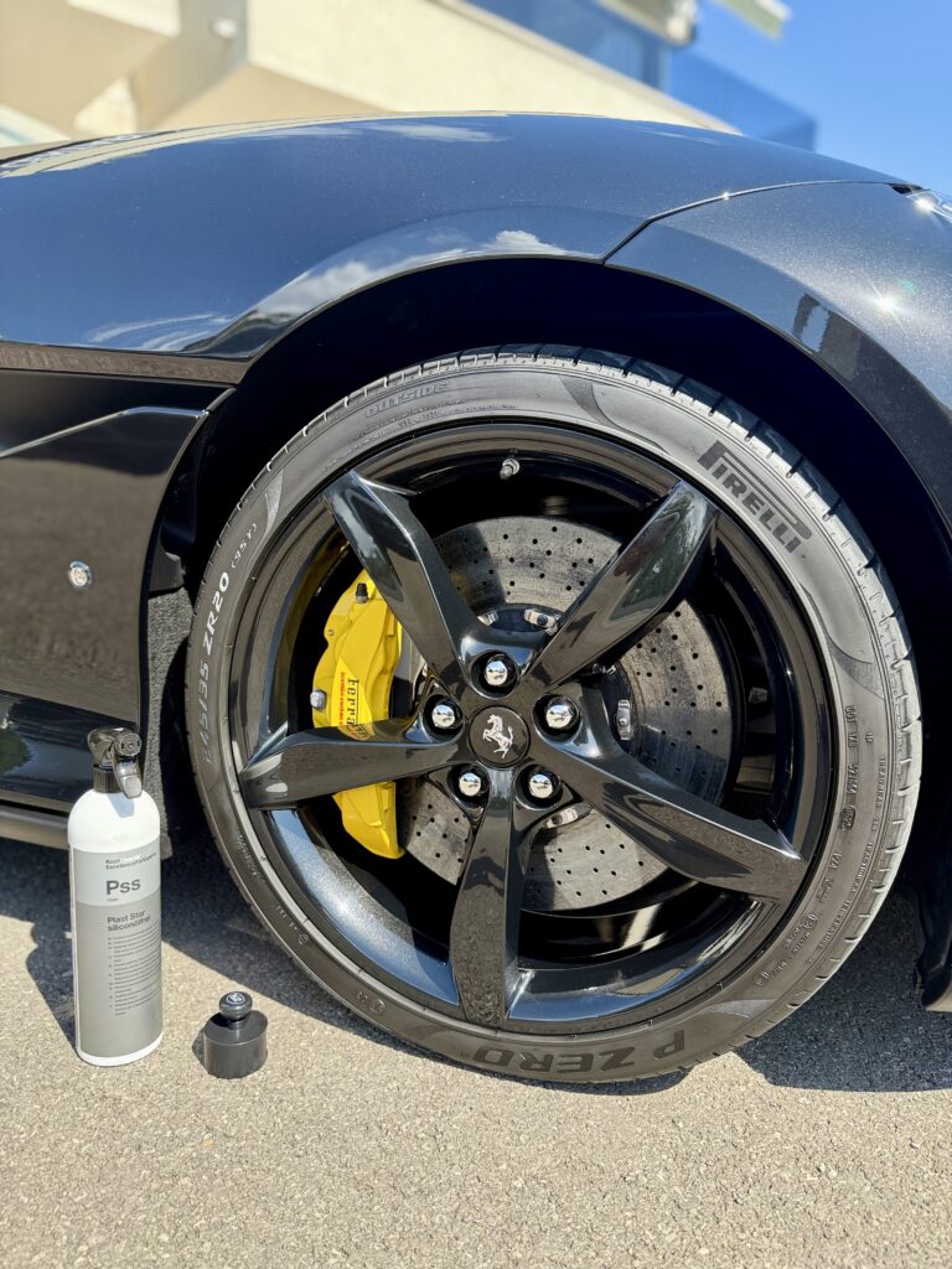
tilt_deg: -9.0
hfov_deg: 56.8
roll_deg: -0.4
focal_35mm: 24
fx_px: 880
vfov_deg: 71.6
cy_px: 634
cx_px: 476
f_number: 1.78
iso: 100
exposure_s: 1/992
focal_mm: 6.76
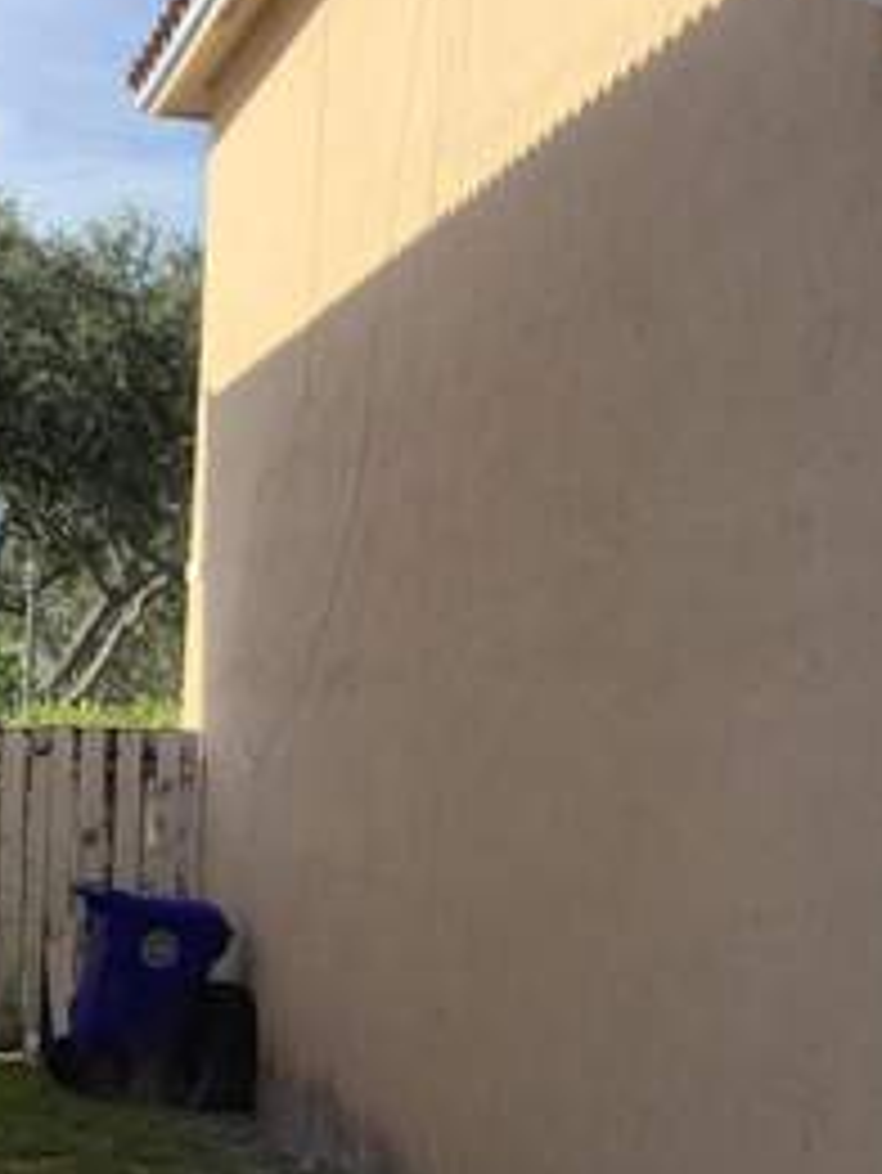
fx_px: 2580
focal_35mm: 76
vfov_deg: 25.6
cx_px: 292
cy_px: 648
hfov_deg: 19.3
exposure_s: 1/806
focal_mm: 3.3
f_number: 2.4
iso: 25
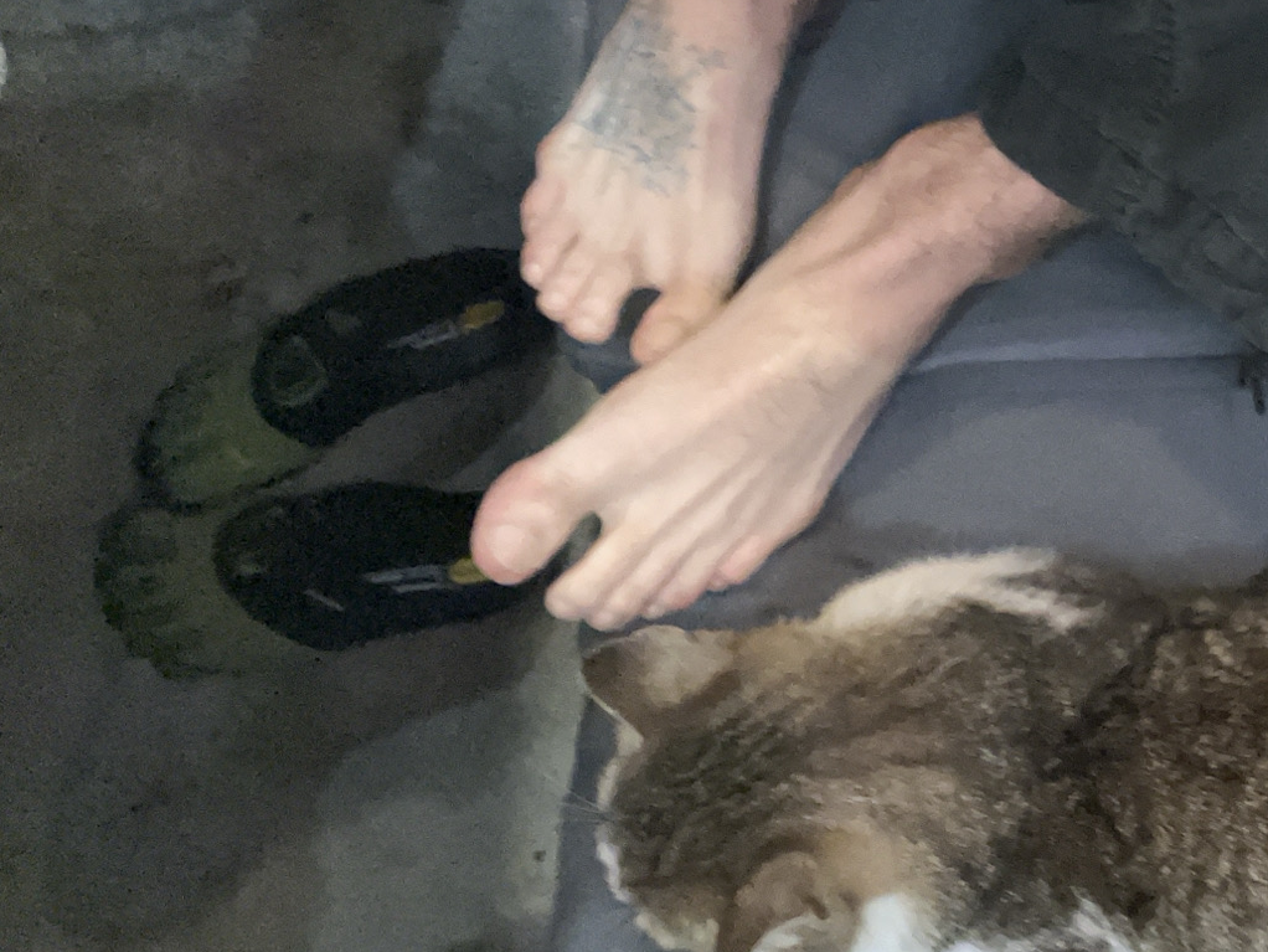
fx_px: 1649
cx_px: 1239
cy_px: 228
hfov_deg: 37.9
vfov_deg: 31.6
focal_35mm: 45
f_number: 2.2
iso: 1600
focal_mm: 2.71
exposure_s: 1/18
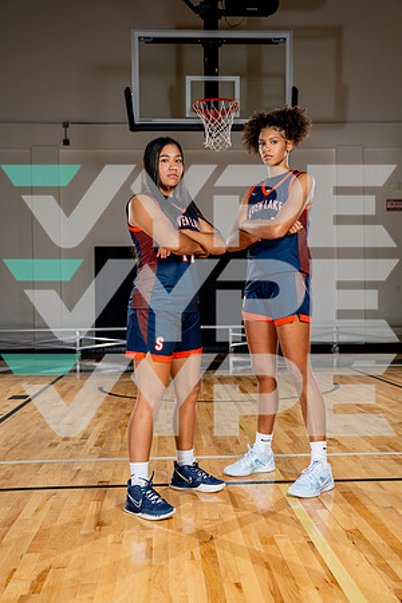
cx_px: 201
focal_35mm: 42
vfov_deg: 46.4
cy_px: 302
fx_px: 703
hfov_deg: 31.9
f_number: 5.6
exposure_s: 1/250
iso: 200
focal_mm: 42
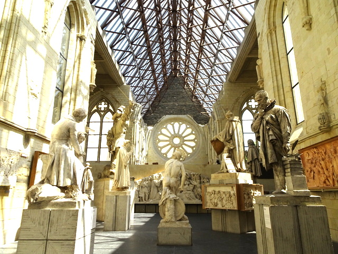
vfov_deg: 56.8
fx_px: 234
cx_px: 169
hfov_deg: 71.6
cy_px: 127
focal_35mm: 24
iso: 80
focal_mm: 4.1
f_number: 3.5
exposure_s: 1/250
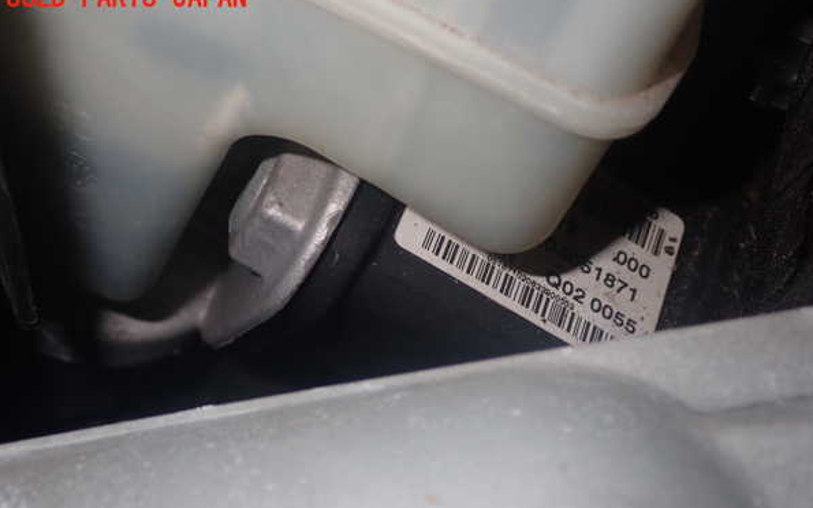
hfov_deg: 42.6
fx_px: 1041
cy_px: 288
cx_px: 409
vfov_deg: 27.4
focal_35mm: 47
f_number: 9
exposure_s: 1/40
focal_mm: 7.84
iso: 200
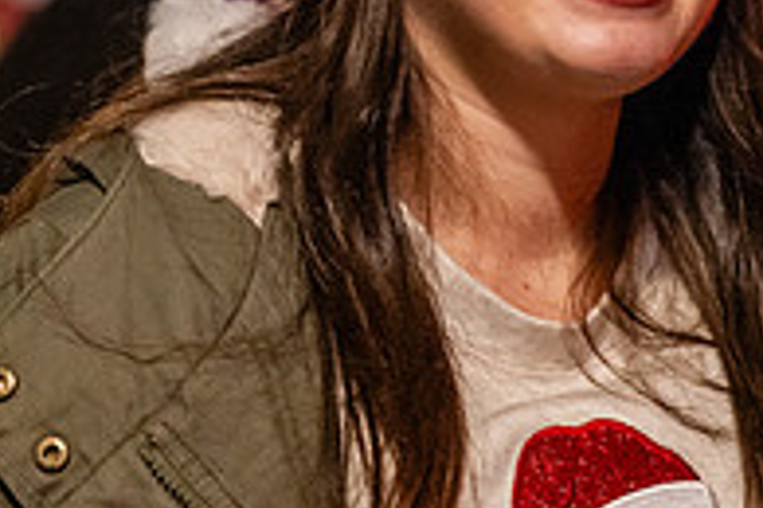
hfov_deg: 9.9
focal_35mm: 208
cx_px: 329
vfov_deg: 6.6
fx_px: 4408
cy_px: -45
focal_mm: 70
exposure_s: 1/200
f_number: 2.8
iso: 4000
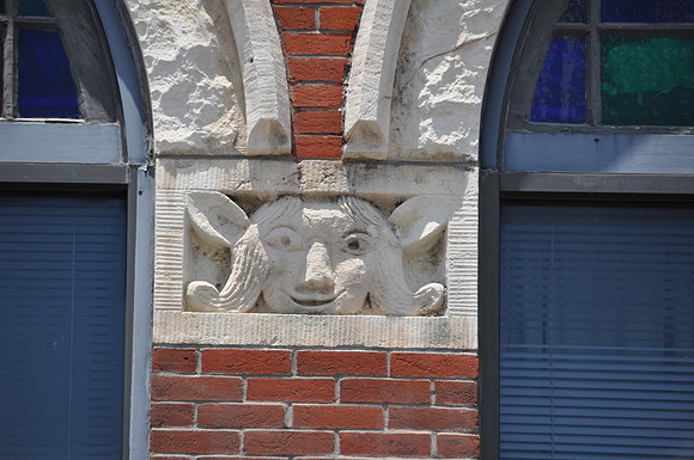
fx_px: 8663
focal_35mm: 450
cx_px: 347
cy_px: 230
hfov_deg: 4.6
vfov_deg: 3.0
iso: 500
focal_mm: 300
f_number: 6.3
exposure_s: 1/1000
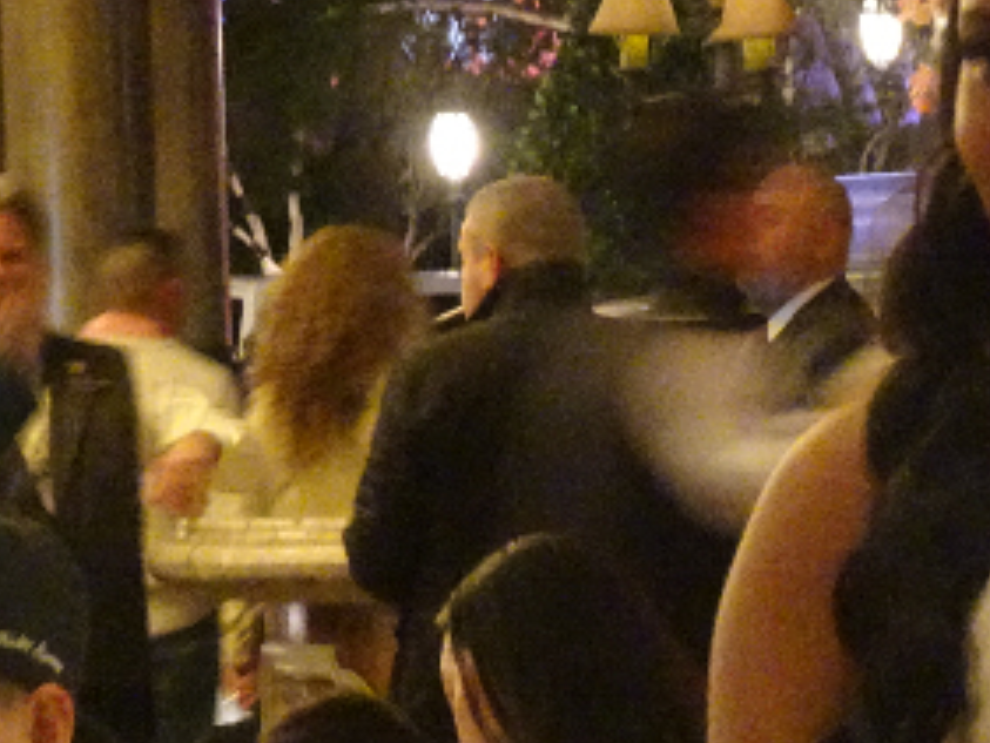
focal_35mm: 265
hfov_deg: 7.4
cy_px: 824
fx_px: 7582
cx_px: 1237
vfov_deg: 5.6
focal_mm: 15.92
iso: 2000
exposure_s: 1/8
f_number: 5
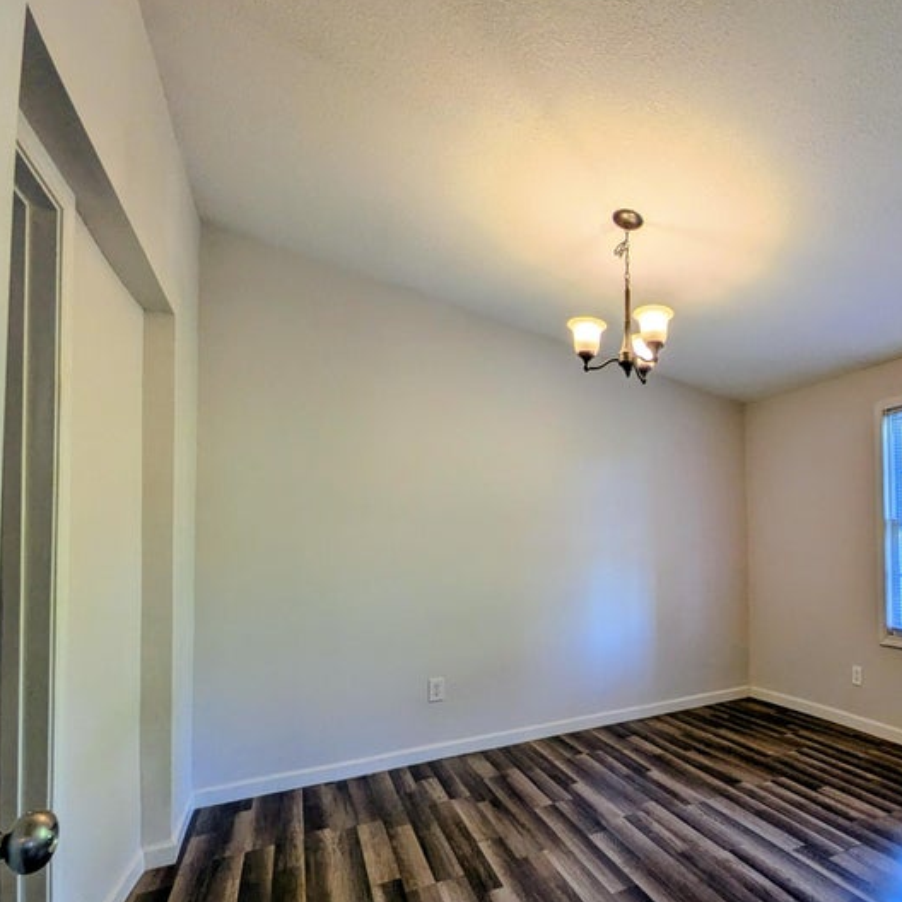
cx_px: 665
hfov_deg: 70.3
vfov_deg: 74.3
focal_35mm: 20
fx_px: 590
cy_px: 524
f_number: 2.2
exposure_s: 1/120
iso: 59
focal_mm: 1.85
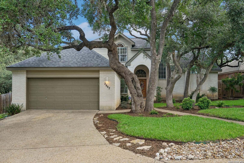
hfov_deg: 63.7
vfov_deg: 45.0
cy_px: 82
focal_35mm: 29
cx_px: 122
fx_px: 197
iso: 200
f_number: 8
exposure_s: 1/80
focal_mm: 29
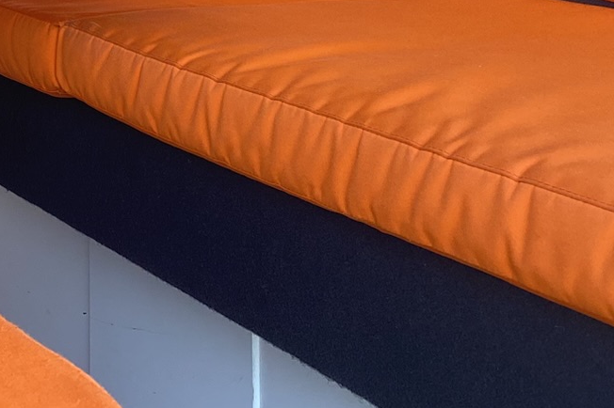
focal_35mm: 85
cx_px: -124
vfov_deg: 14.5
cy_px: -275
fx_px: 1449
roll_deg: +0.0
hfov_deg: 22.1
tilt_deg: +1.2
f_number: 1.8
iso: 50
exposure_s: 1/120
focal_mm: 4.25
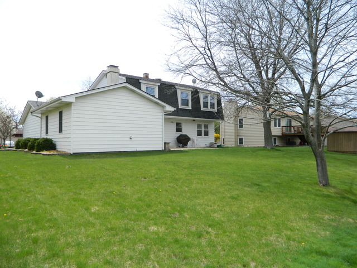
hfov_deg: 69.4
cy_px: 134
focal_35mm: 25
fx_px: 258
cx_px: 178
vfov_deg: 54.9
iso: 110
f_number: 3.1
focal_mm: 4.5
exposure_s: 1/1000
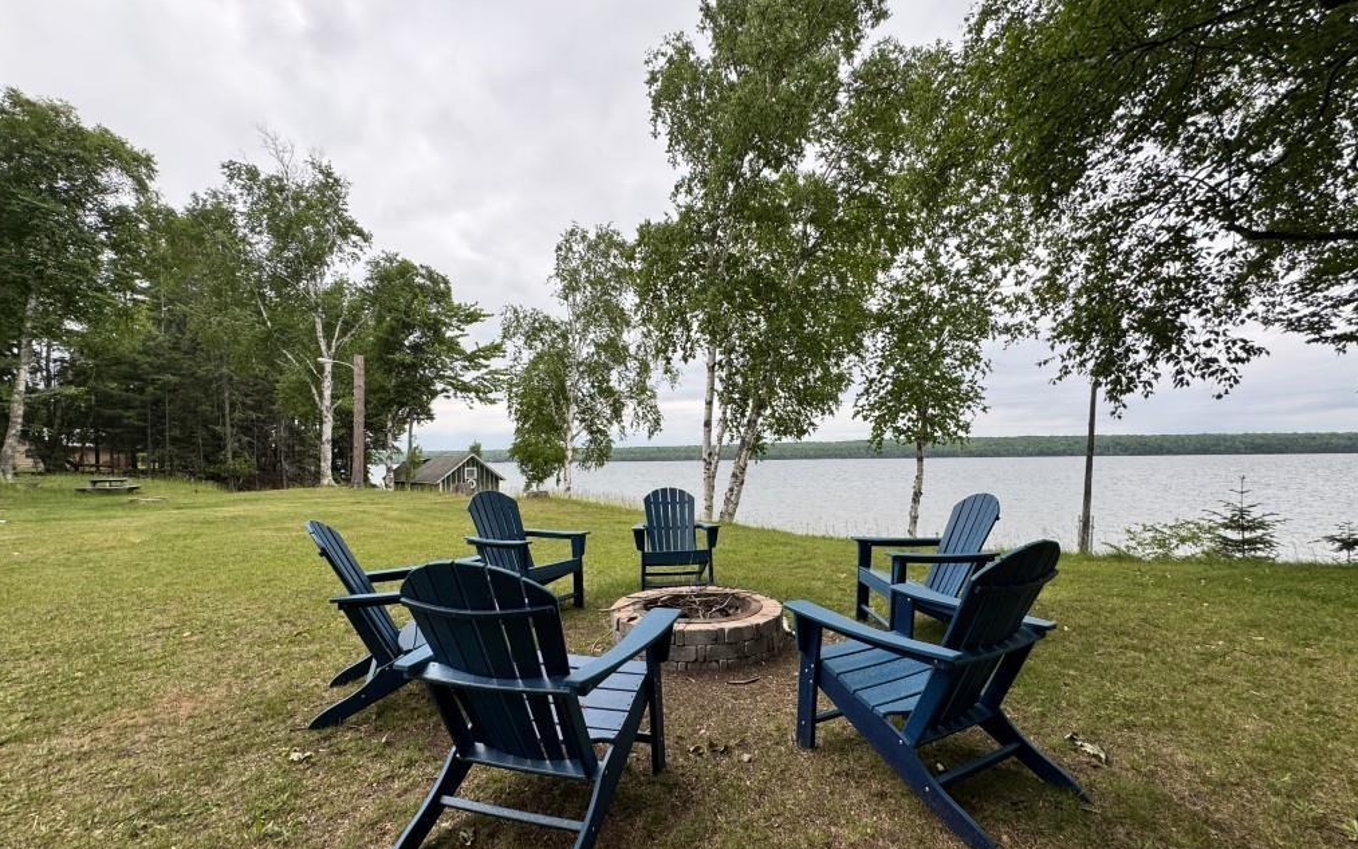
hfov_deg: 101.5
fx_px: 555
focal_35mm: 15
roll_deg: +0.5
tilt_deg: -1.1
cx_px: 674
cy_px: 468
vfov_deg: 74.6
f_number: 2.2
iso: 40
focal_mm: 2.22
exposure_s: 1/176
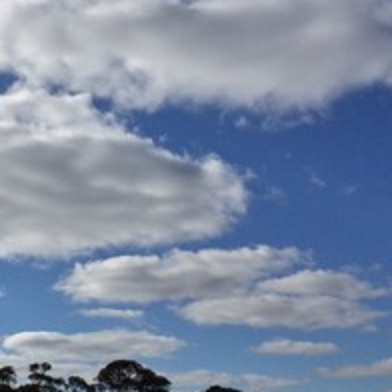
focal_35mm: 68
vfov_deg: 25.4
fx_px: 871
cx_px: 0
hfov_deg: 24.2
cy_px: 184
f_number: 2.2
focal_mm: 4.15
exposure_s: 1/8264
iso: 40
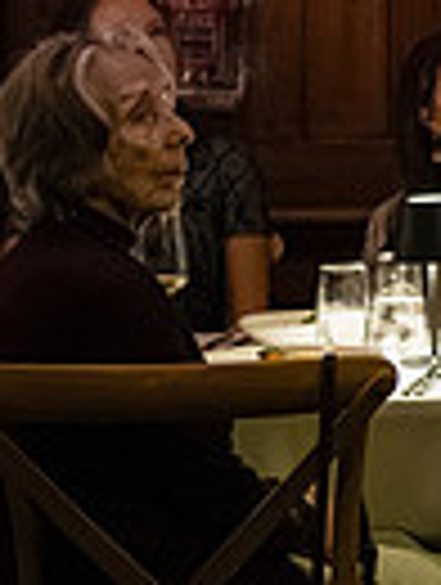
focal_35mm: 156
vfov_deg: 12.5
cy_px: 6
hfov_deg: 8.6
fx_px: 2641
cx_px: 1086
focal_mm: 35
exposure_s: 1/160
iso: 12800
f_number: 2.8
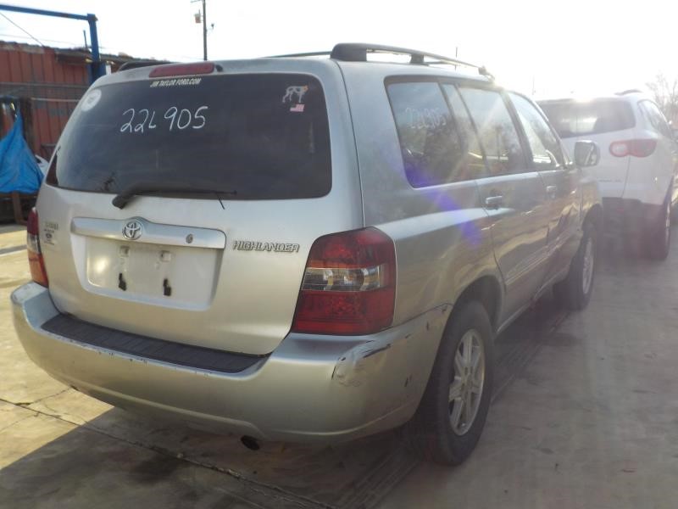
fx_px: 588
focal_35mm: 30
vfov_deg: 46.8
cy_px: 254
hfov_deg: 60.0
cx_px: 339
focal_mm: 4.1
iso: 125
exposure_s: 1/640
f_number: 3.3
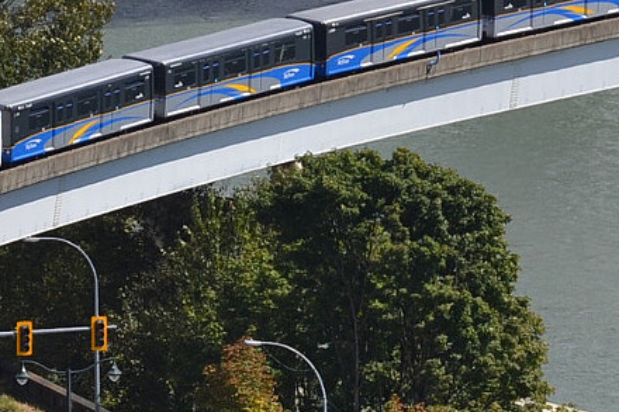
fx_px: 9845
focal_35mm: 573
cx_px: 359
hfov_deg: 3.6
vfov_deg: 2.4
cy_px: 17
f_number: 5.6
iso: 100
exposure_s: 1/500
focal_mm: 105
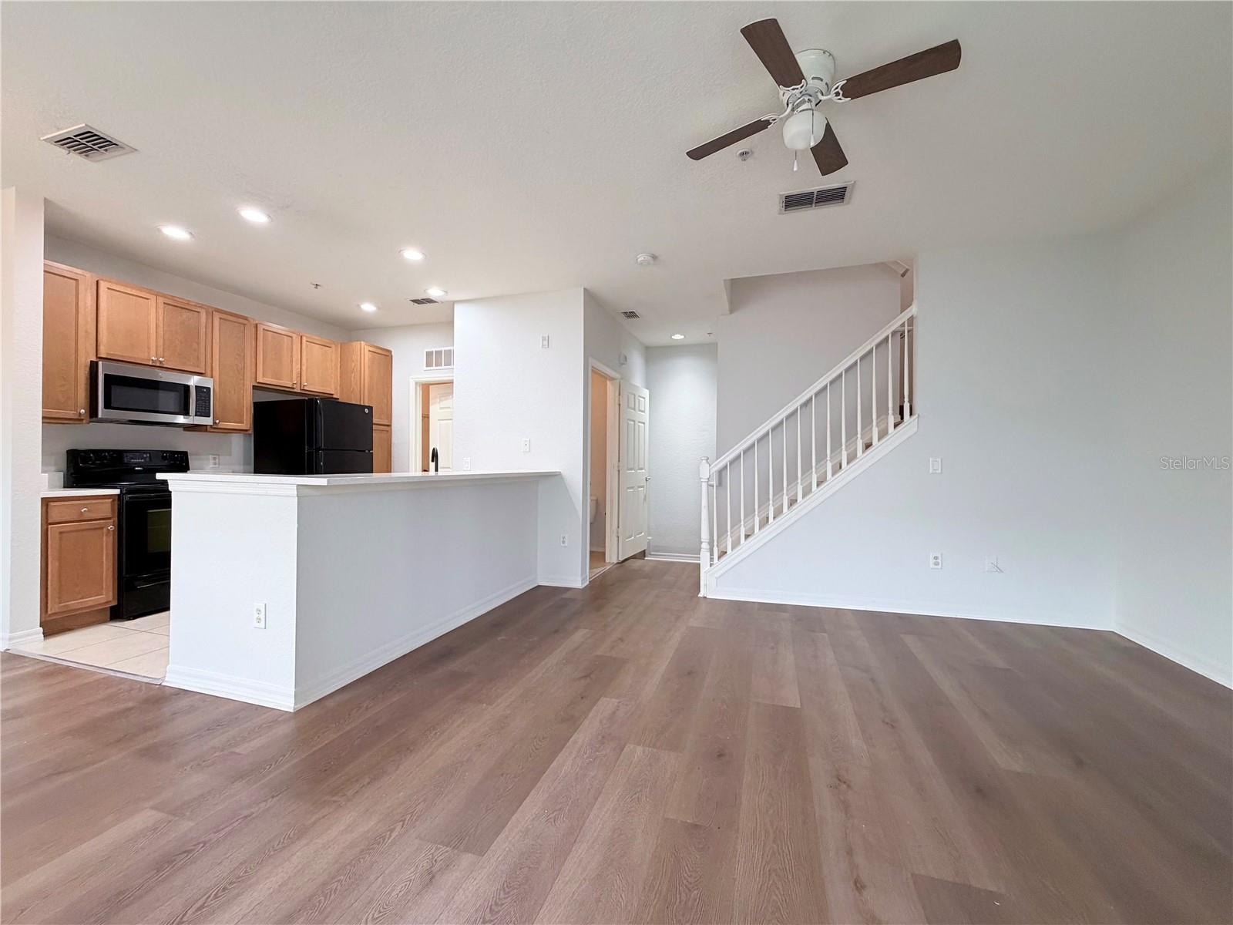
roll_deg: -0.1
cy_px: 462
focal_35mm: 14
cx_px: 616
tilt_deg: +1.2
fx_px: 499
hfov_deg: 102.1
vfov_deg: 85.7
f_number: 2.2
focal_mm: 2.22
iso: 320
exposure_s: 1/120
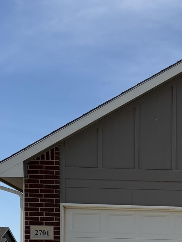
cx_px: 195
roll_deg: -0.7
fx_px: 638
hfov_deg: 15.8
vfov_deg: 19.7
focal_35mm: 91
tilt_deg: -1.8
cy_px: 318
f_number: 1.6
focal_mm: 5.96
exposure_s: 1/5348
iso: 50
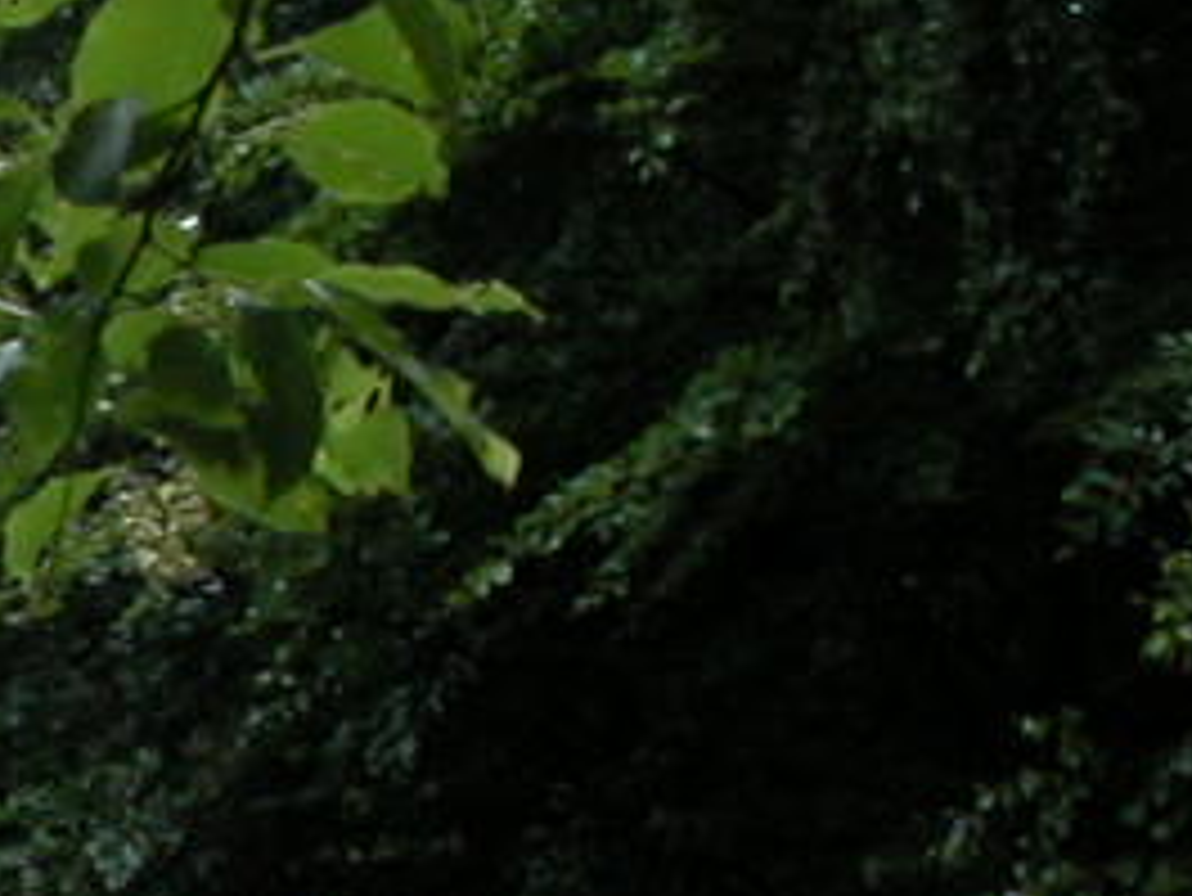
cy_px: 567
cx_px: -1529
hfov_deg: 8.6
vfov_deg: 7.0
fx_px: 7269
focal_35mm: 211
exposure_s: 1/213
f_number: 5
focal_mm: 8.9
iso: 100
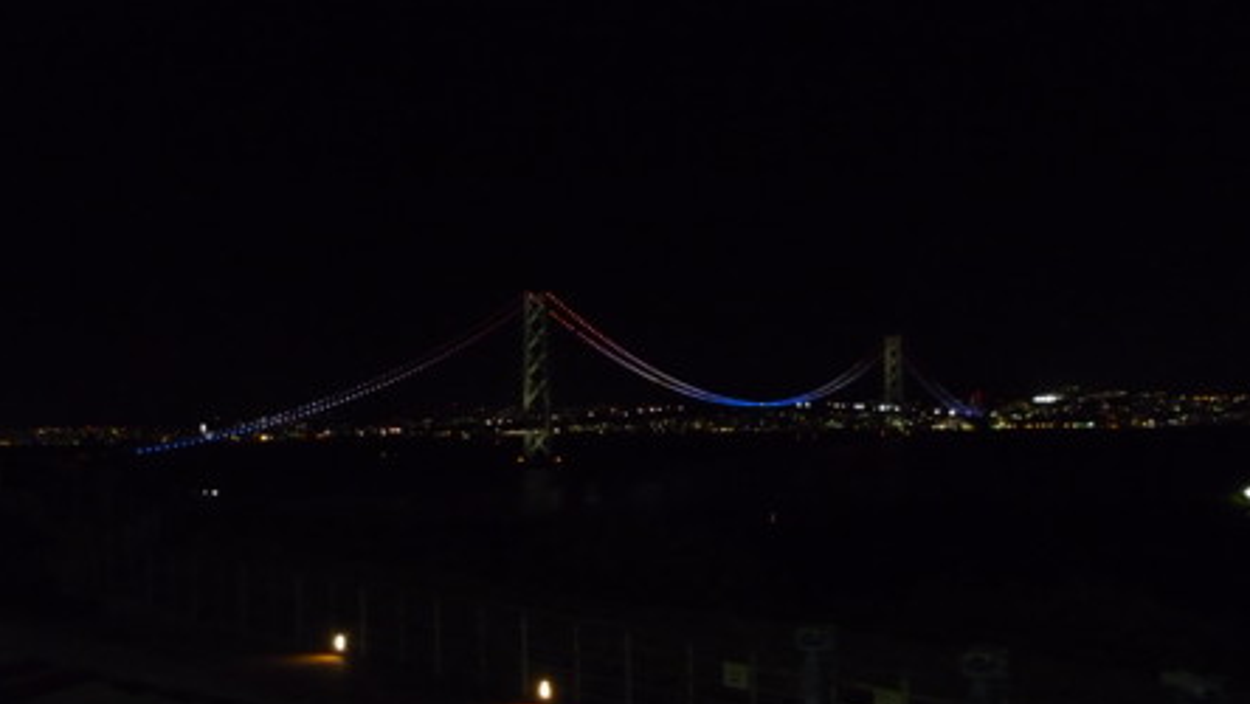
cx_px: 628
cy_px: 360
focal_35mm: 42
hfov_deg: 48.3
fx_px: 1392
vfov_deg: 28.4
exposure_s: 1/8
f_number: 2.9
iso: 800
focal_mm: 6.3
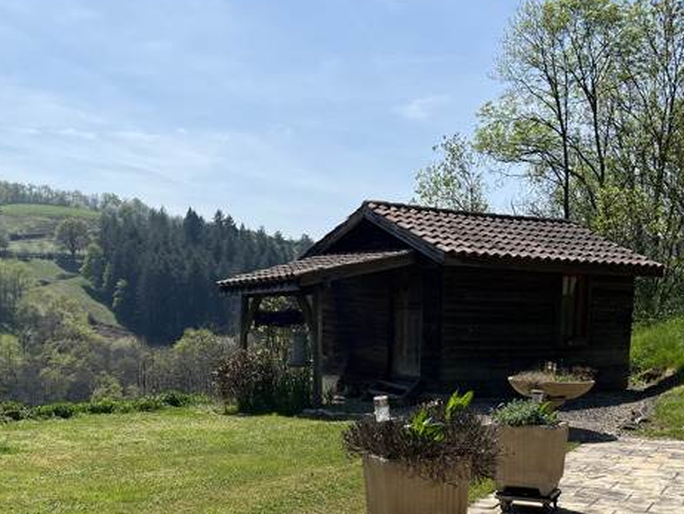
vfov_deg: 31.7
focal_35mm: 45
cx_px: 349
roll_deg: -1.9
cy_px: 376
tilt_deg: -2.9
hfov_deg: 42.1
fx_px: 890
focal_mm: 5.1
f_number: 1.6
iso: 50
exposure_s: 1/5319
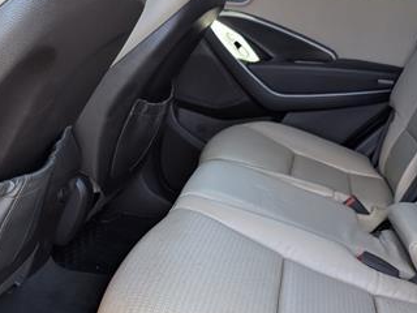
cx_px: 201
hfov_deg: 39.7
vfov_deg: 29.4
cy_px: 262
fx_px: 578
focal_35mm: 48
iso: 166
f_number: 1.68
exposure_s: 1/312
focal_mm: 6.9
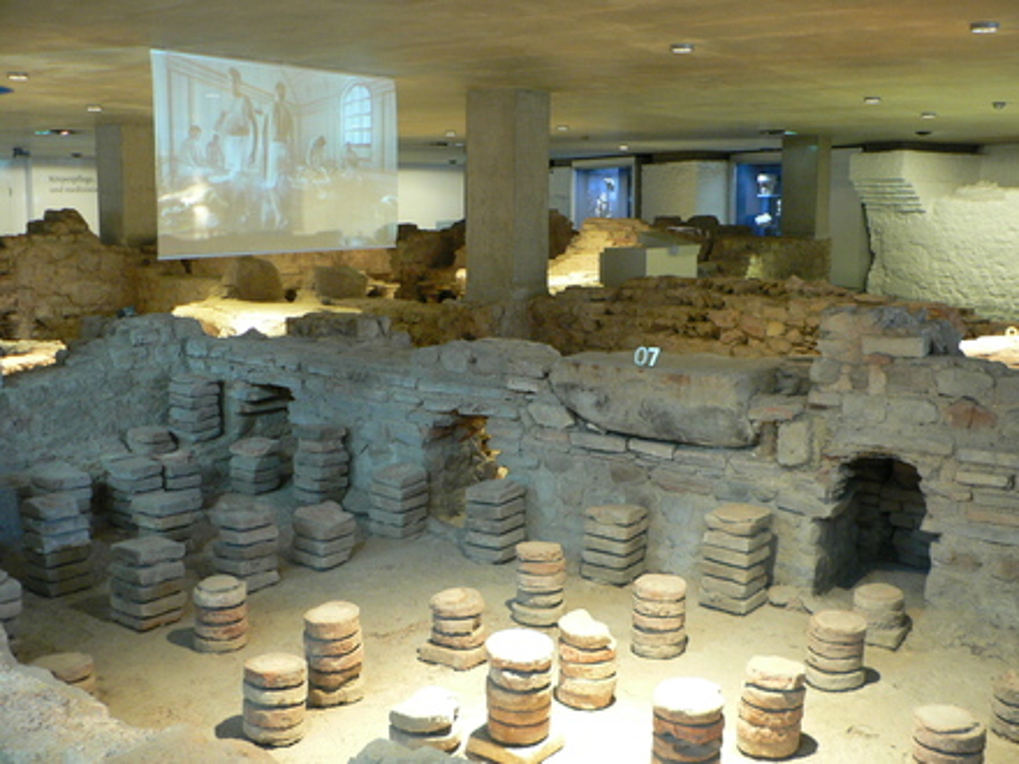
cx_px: 510
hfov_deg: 51.4
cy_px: 382
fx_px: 1060
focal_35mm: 36
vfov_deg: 39.7
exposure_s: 1/13
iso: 200
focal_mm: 6
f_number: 2.8
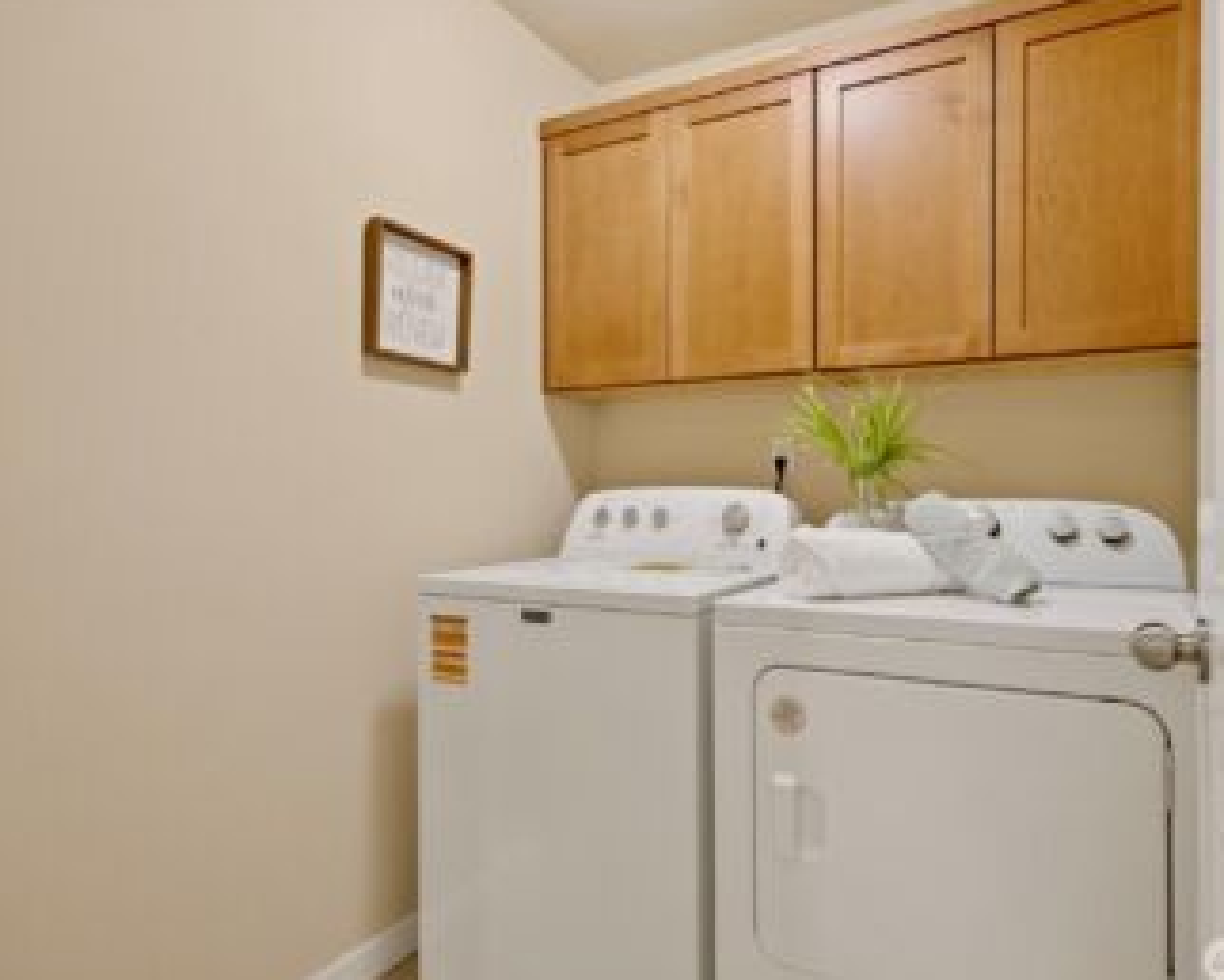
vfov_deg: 65.6
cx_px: 661
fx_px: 761
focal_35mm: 21
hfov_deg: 77.5
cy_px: 488
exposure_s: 1/2
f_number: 9
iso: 400
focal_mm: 18
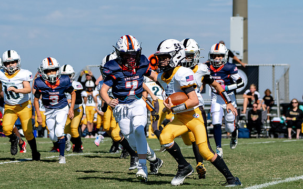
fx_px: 1916
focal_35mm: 232
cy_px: 95
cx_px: 187
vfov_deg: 5.7
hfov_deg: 9.0
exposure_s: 1/2000
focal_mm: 126
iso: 125
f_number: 5
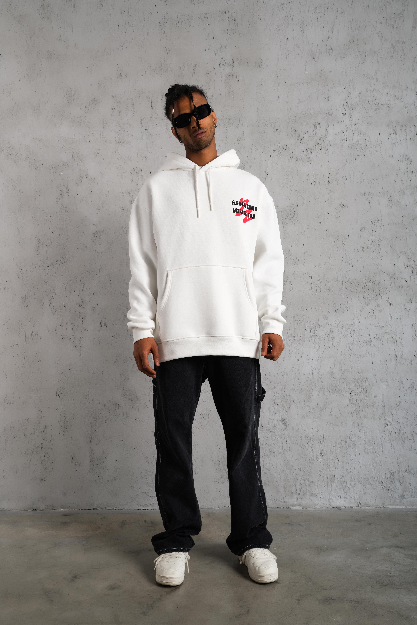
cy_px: 312
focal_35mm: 35
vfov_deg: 54.4
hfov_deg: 37.9
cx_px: 208
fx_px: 608
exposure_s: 1/160
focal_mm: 23
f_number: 5
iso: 160
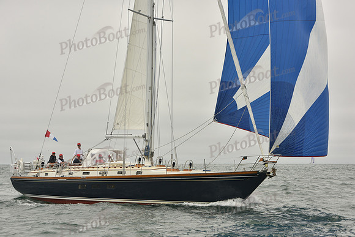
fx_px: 848
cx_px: 178
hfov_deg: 23.6
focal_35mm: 86
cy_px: 118
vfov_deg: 15.9
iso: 320
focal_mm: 86
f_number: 10
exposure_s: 1/800
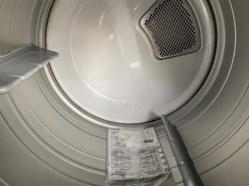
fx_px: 209
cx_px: 124
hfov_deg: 61.7
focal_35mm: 29
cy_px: 93
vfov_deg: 48.2
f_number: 1.8
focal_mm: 3
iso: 64
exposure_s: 1/112
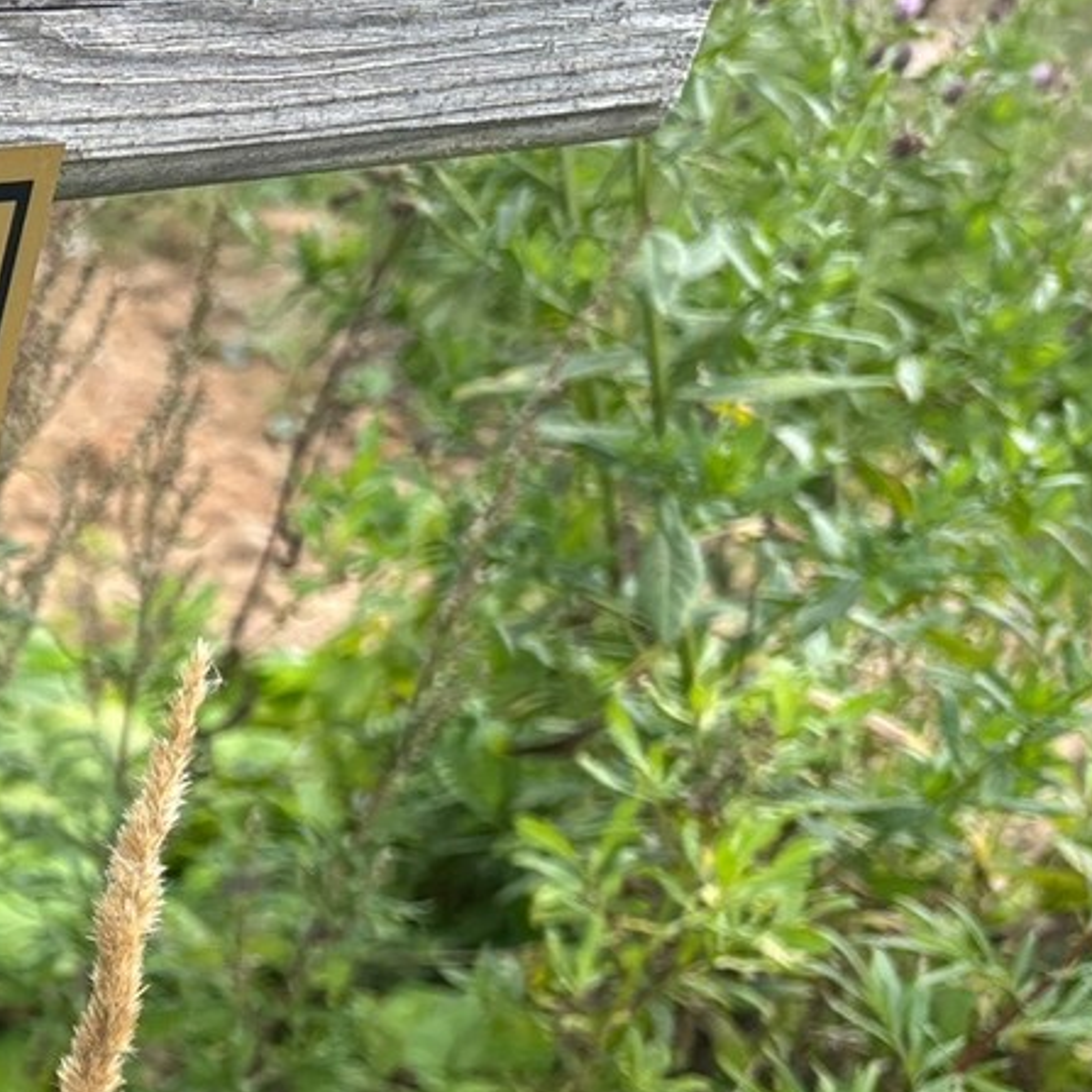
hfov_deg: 19.9
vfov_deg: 23.0
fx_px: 2641
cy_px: 904
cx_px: -599
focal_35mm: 74
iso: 50
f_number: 1.6
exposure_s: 1/413
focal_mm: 5.96
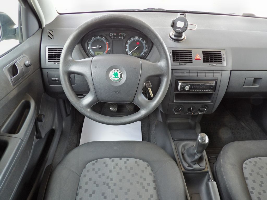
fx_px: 185
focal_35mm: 24
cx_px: 134
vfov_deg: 56.8
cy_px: 100
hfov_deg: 71.6
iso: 200
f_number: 3.2
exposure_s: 1/16
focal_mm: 4.3
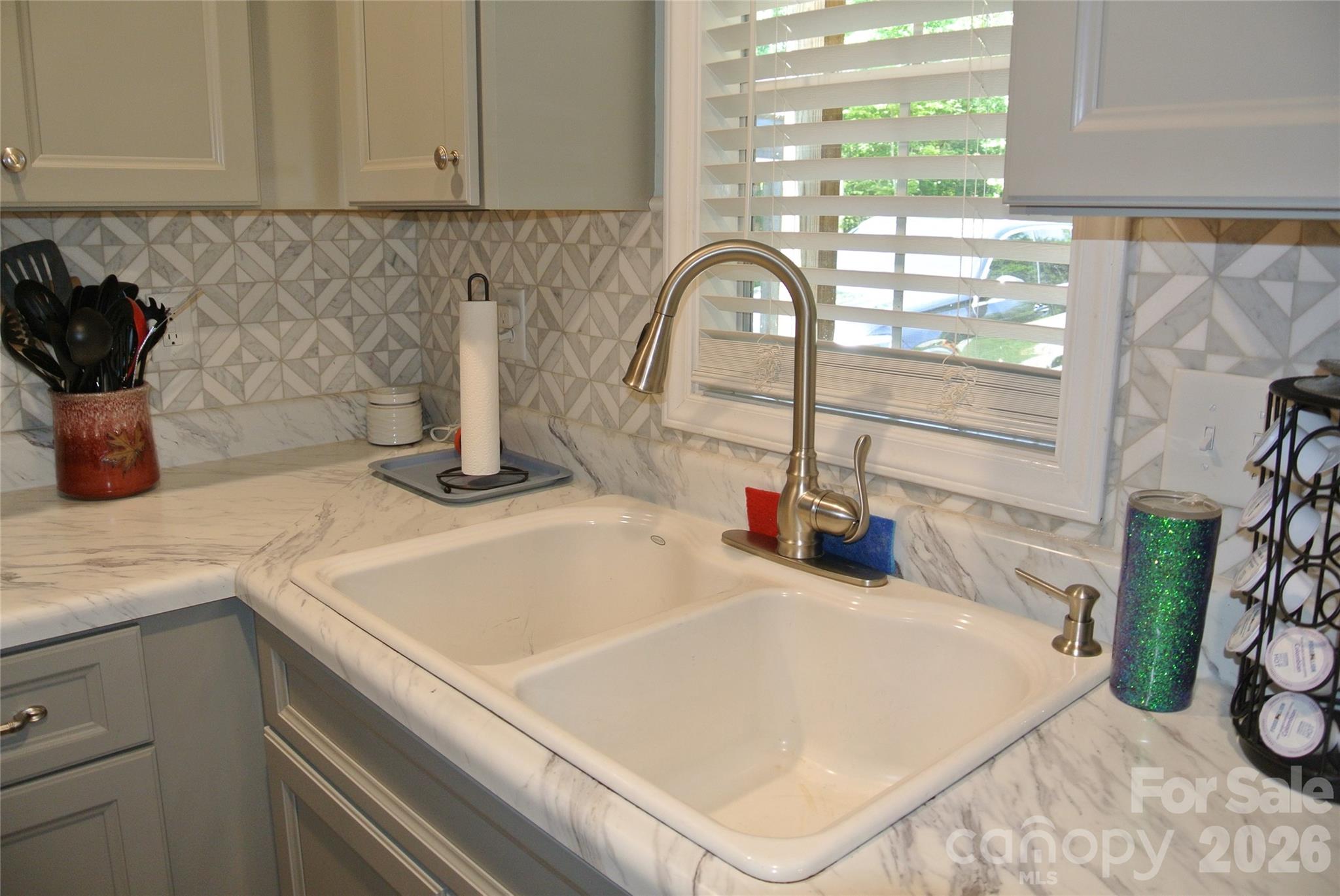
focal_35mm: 27
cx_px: 670
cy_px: 448
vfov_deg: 48.0
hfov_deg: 67.3
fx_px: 1006
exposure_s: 1/60
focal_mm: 10
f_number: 3.5
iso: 320
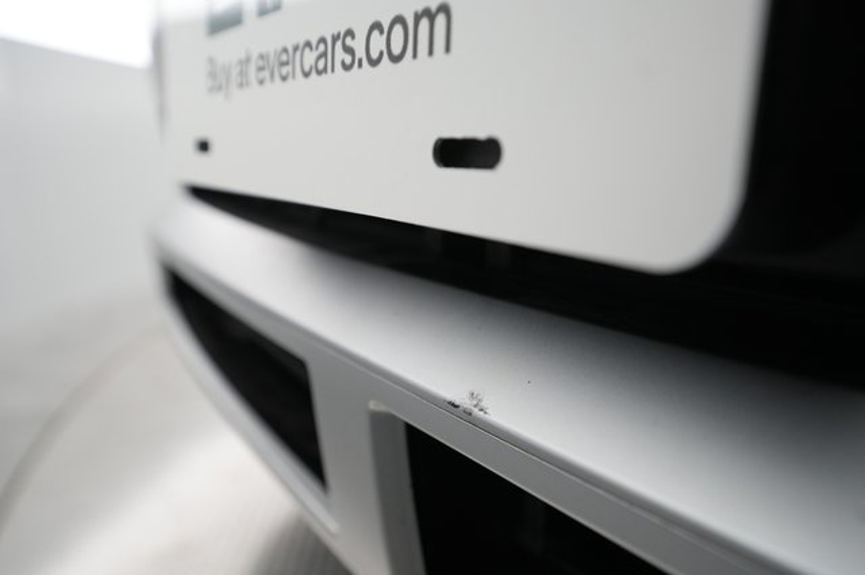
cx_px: 432
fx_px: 672
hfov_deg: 65.5
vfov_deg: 46.4
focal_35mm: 28
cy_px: 288
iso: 2500
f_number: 4.5
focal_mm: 28
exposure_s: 1/100
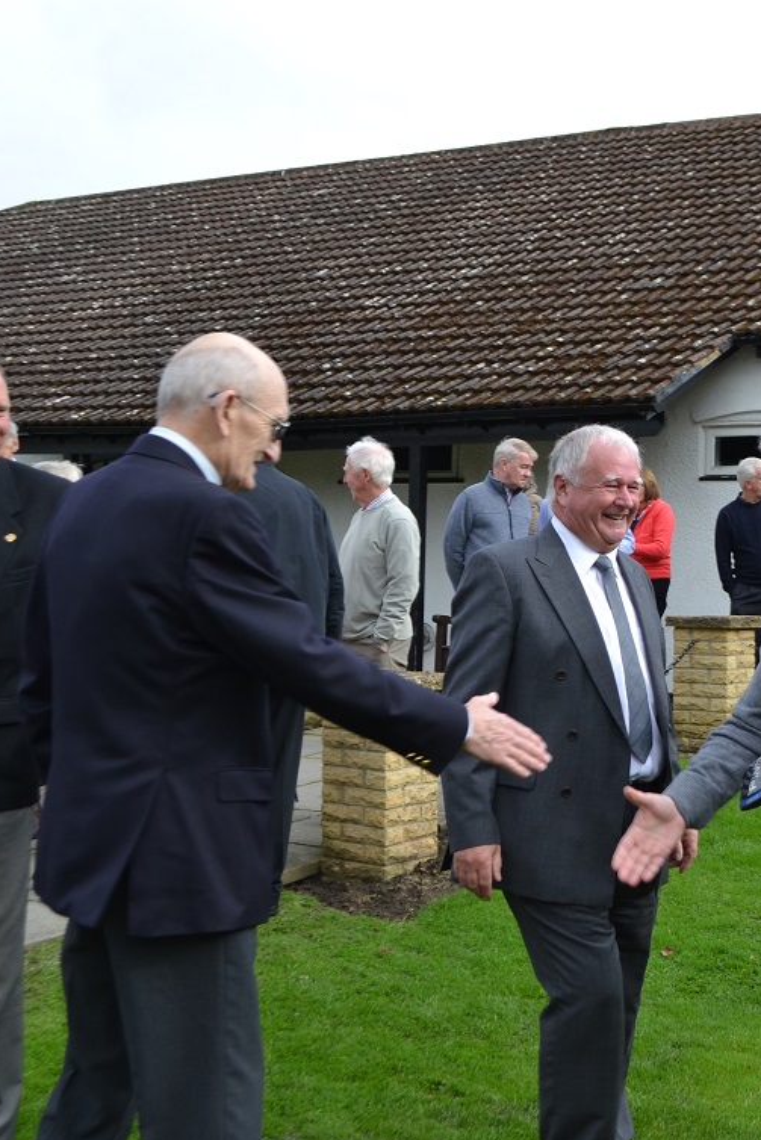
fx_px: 1743
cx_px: 743
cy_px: 567
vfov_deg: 36.2
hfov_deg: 23.7
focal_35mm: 55
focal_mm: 24
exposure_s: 1/125
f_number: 5.6
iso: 100
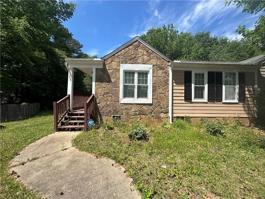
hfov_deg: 102.1
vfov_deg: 85.7
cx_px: 132
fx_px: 107
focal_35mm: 14
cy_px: 100
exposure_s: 1/1575
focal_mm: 2.22
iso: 50
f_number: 2.2
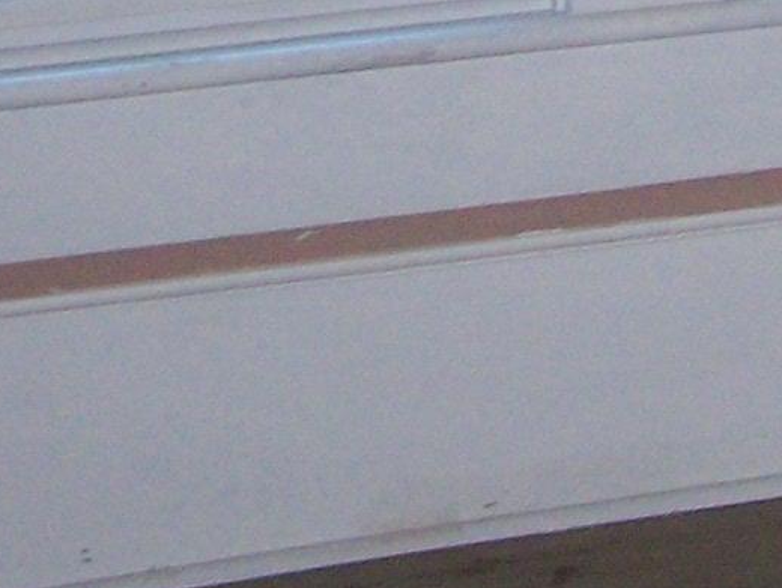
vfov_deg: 7.0
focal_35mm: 207
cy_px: -543
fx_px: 4681
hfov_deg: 9.0
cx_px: 1517
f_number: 2.8
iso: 160
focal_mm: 6.3
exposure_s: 1/60
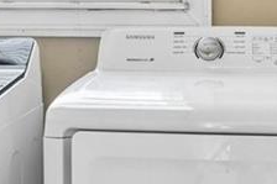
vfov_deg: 12.6
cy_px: 4
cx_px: 66
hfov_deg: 19.0
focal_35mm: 107
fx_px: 823
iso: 400
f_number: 8
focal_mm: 15
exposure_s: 1/20
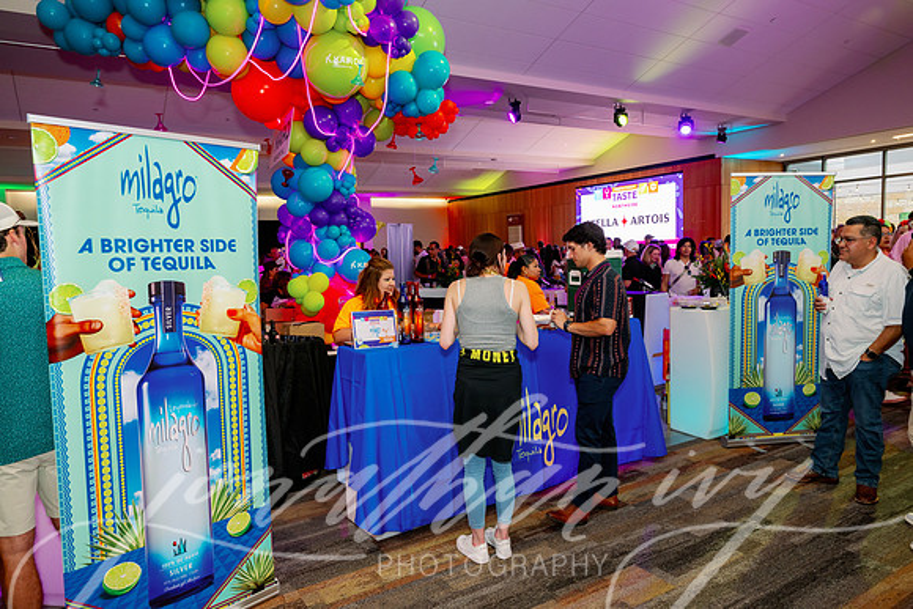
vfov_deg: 53.2
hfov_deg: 73.7
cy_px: 304
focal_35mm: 24
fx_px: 609
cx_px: 456
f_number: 5
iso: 640
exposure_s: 1/80
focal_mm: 24
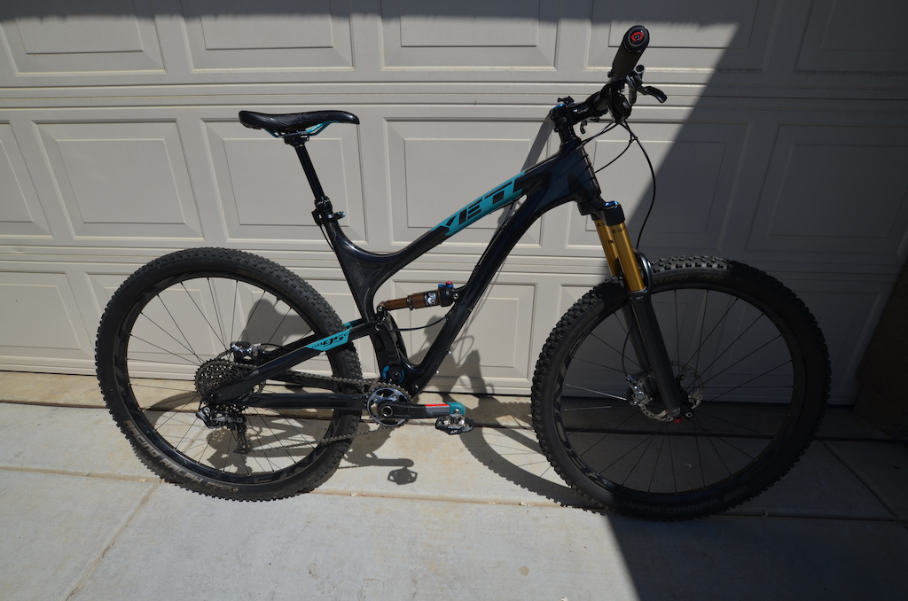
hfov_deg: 95.1
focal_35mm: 16
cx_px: 454
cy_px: 300
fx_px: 415
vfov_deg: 71.8
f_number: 9
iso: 100
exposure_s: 1/320
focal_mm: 11
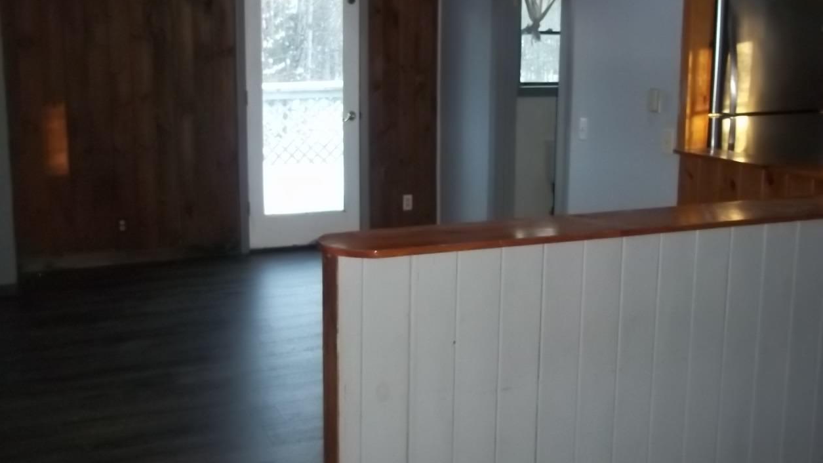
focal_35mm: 40
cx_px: 419
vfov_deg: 29.7
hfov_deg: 50.5
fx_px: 873
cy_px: 195
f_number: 3.1
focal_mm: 6.5
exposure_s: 1/30
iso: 320
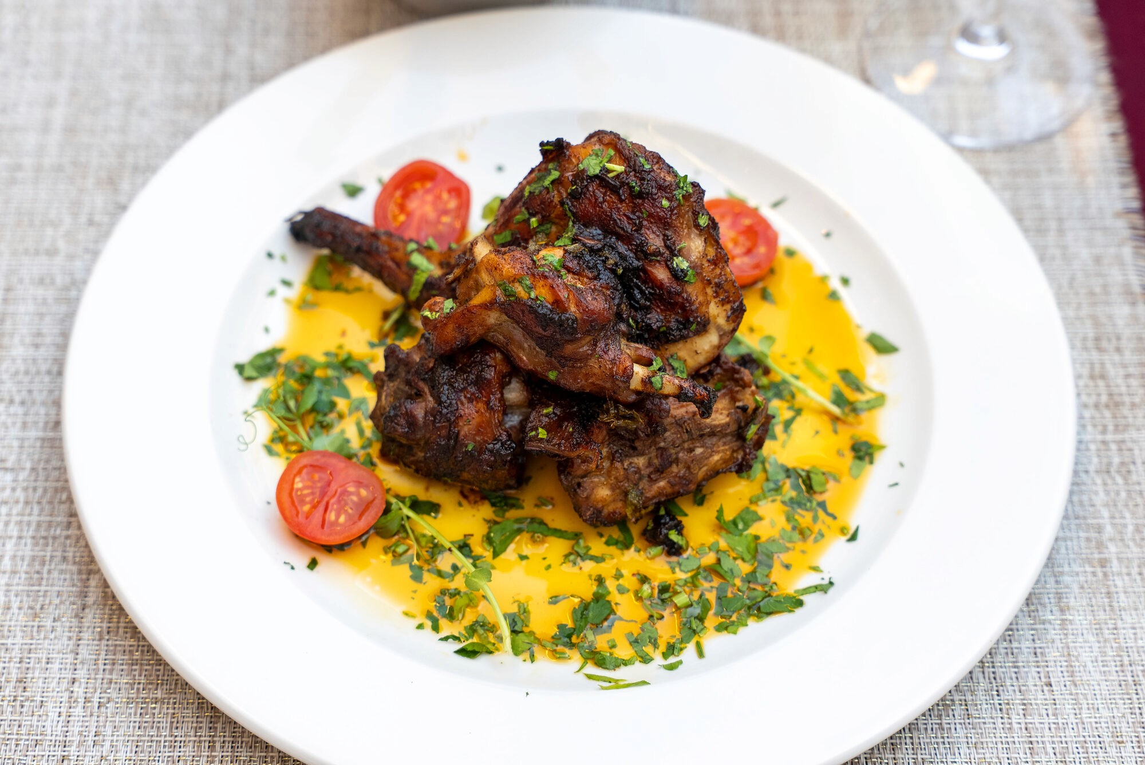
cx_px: 572
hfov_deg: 28.8
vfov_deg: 19.5
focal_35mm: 70
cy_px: 382
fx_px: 2228
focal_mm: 70
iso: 200
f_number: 4.5
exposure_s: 1/200
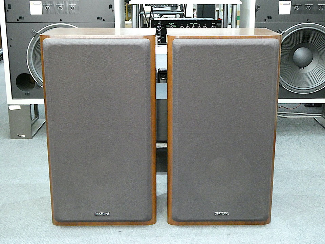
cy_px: 122
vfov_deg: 29.1
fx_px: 469
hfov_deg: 38.2
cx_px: 162
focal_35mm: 50
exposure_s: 1/20
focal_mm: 9
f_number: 4.1
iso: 1600
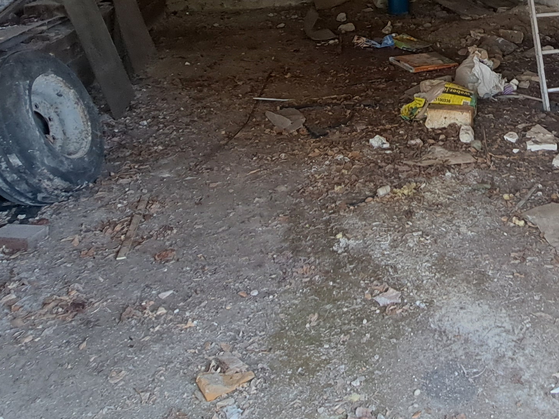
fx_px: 581
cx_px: 523
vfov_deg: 34.2
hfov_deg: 45.5
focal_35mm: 36
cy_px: -46
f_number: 2.2
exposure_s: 1/50
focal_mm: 1.74
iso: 64
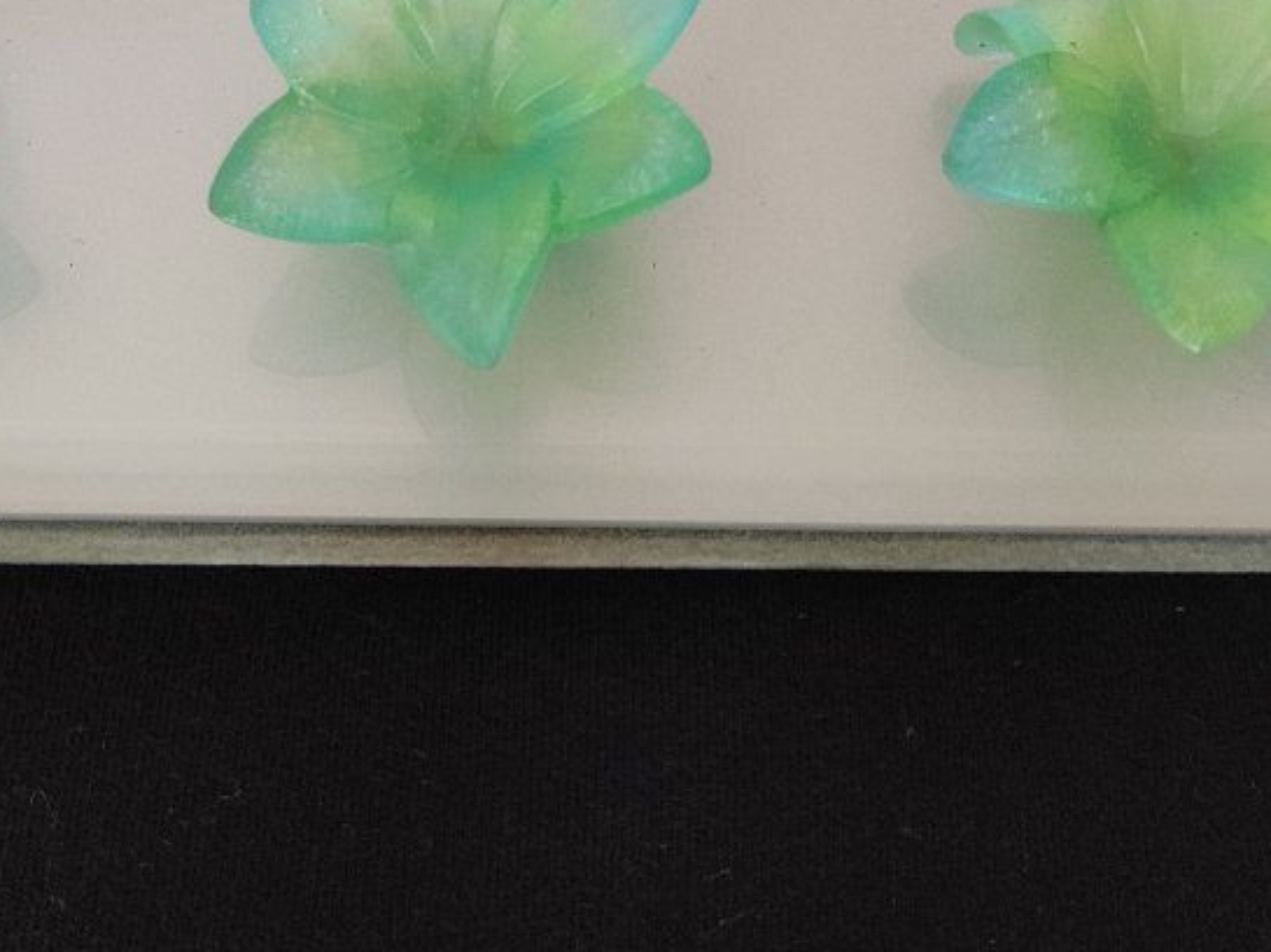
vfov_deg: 25.4
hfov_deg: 34.8
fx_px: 2018
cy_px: 23
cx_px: 511
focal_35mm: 55
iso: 1149
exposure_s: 1/33
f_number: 1.79
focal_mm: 4.7
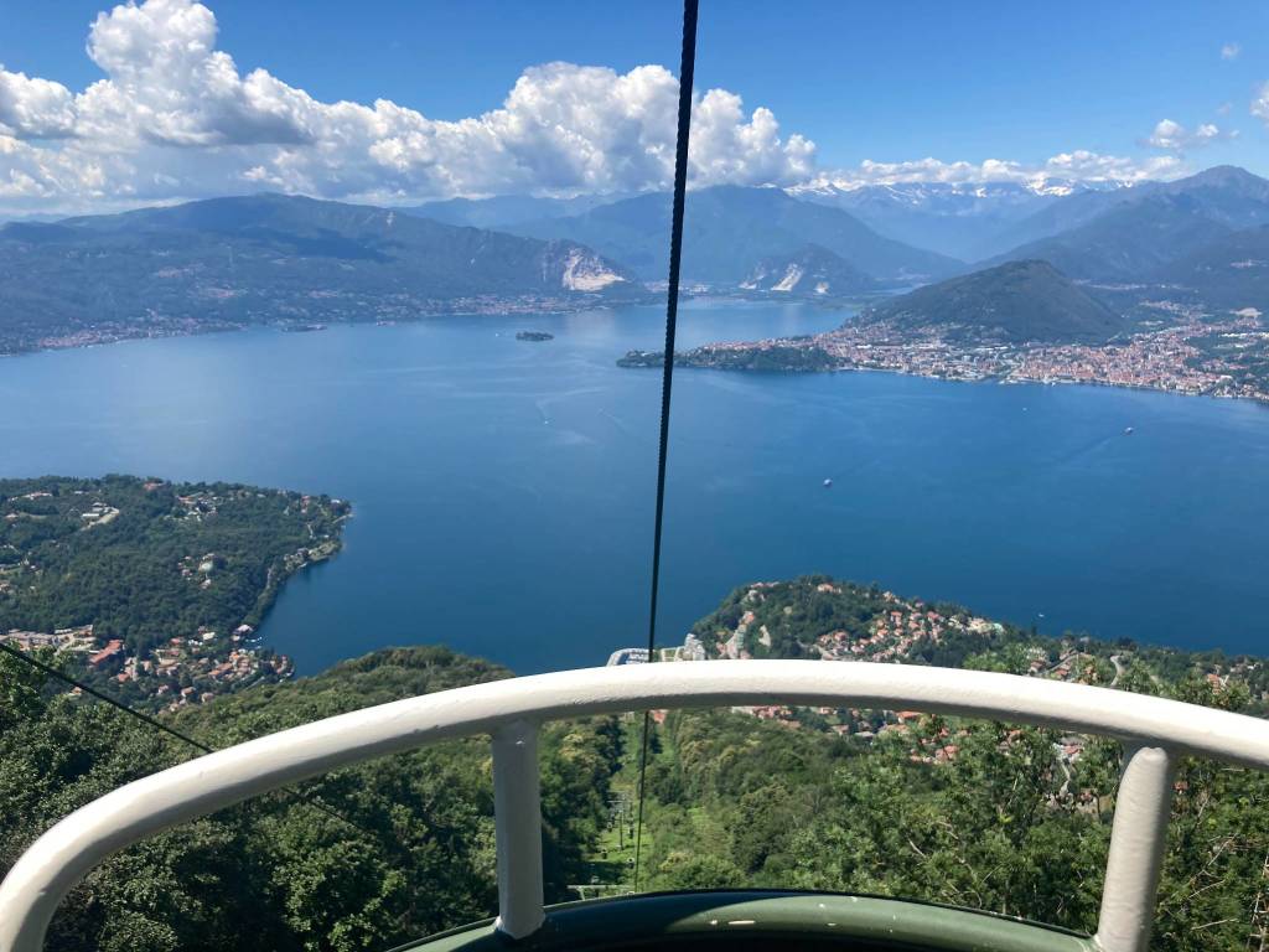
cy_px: 476
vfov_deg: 49.7
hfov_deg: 63.4
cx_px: 634
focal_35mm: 28
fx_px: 1026
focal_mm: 3.99
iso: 20
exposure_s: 1/2088
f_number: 1.8
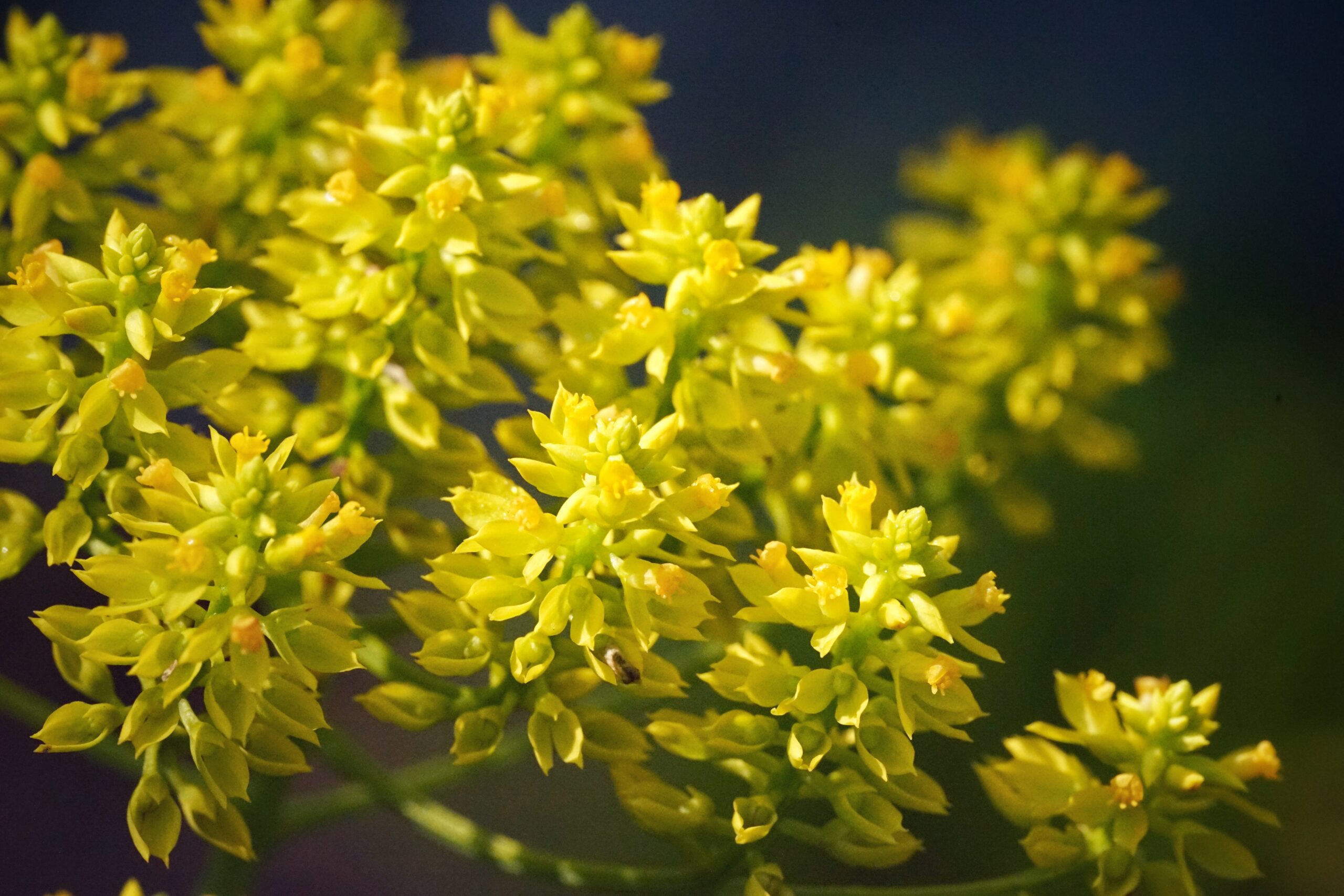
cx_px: 672
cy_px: 448
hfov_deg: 19.5
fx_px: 3920
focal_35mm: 105
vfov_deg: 13.0
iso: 6400
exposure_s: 1/3200
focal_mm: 105
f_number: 10
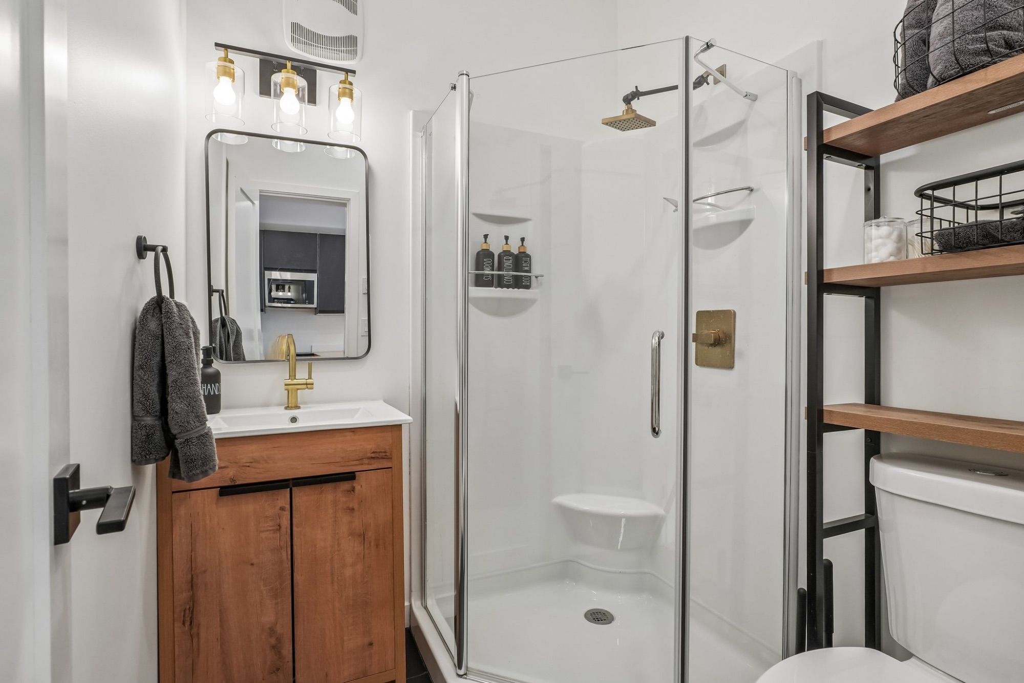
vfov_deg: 72.0
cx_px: 512
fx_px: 469
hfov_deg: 95.0
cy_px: 342
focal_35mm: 16
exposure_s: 1/30
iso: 400
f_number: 8
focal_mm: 11
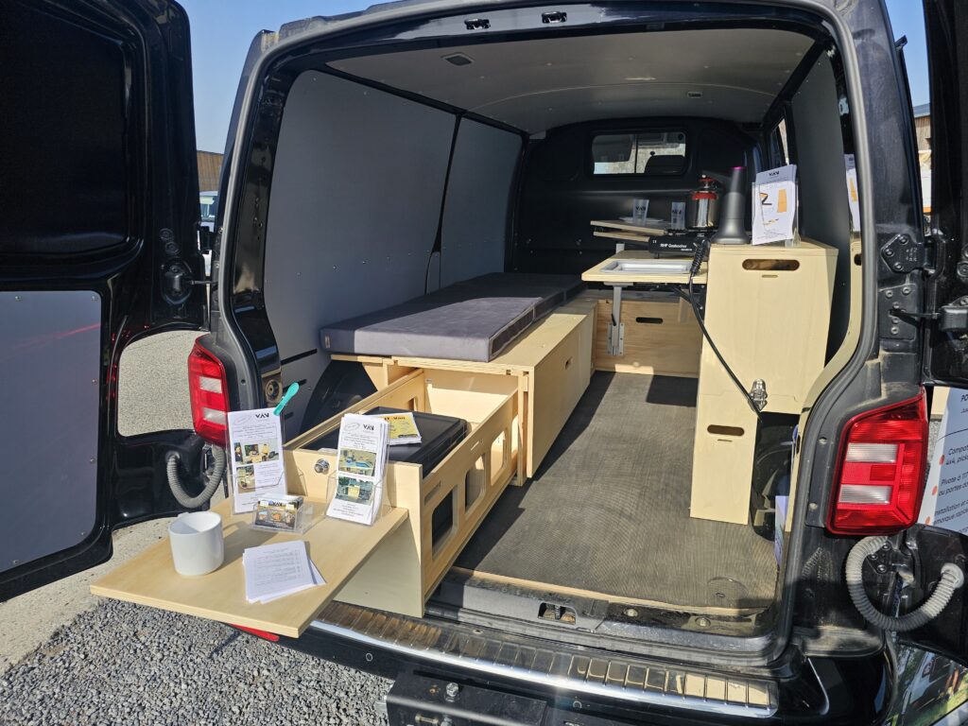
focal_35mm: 23
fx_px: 643
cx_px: 484
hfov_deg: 73.9
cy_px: 363
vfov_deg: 58.9
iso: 12
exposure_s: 1/947
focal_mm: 6.3
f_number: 1.7
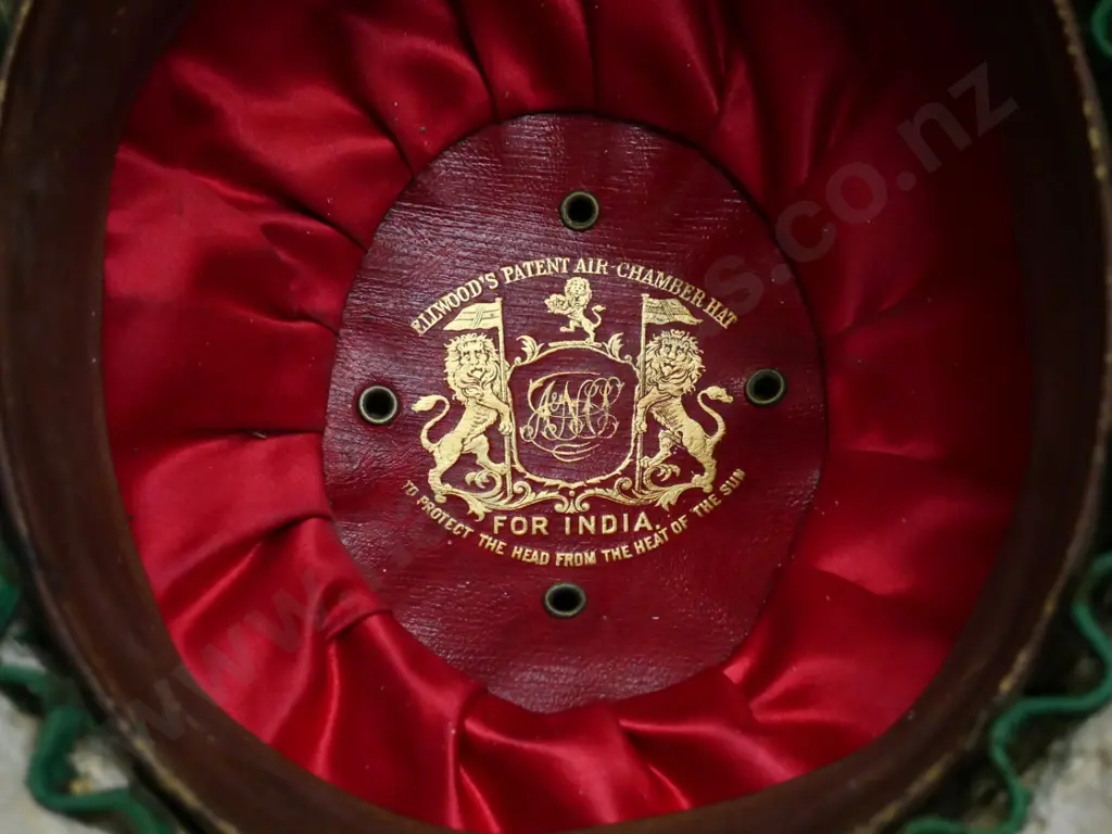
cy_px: 417
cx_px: 556
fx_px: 1799
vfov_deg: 26.1
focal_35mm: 56
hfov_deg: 34.3
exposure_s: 1/250
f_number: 5.6
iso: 3200
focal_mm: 28
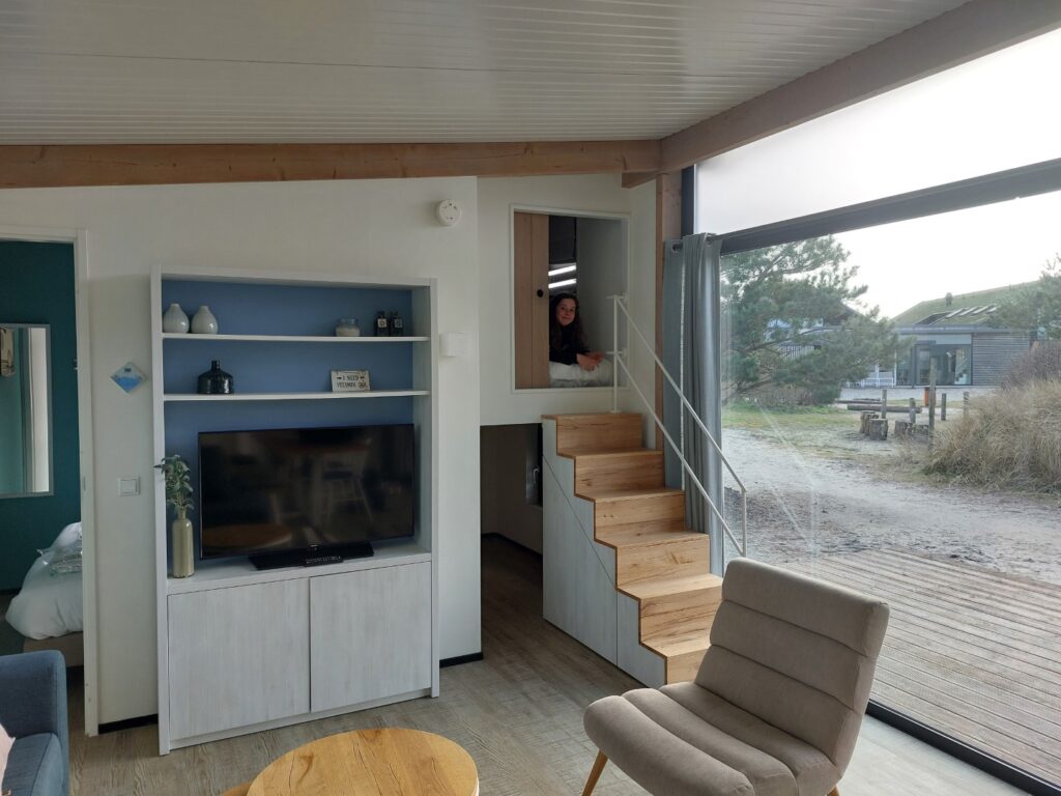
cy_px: 398
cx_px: 530
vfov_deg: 54.9
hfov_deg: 69.4
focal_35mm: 25
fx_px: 766
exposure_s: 1/100
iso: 50
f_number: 1.8
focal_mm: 5.23
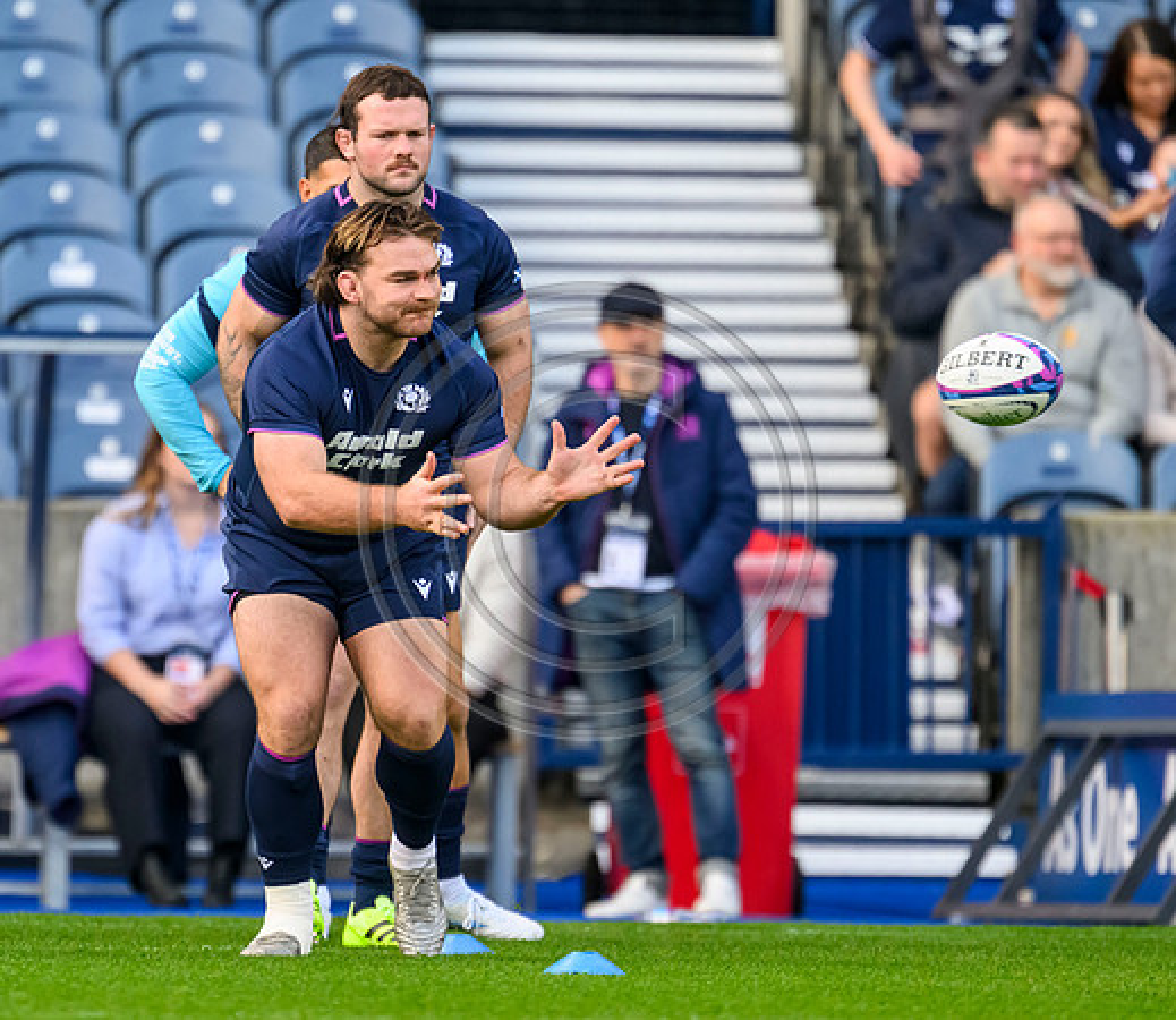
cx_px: 447
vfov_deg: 1.6
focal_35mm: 1019
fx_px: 36658
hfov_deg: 1.8
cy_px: 465
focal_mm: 784
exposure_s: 1/1250
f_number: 5.6
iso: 3200
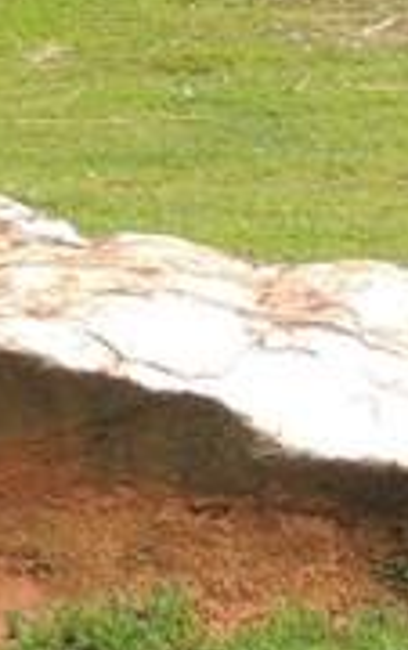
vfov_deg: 8.5
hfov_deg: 4.9
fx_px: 4274
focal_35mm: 241
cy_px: -314
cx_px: -1249
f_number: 3.3
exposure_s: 1/320
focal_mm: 7.1
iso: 100
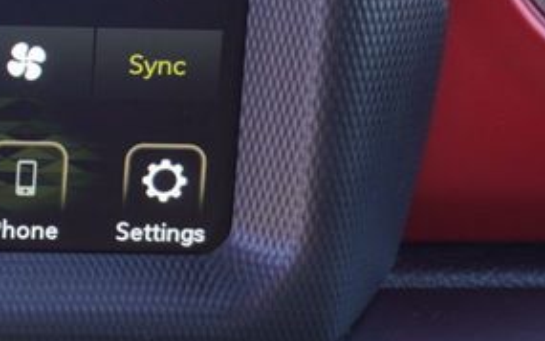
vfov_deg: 11.6
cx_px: -367
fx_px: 1634
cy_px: -92
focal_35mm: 110
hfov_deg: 16.5
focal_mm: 20
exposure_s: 1/60
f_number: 4
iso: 200
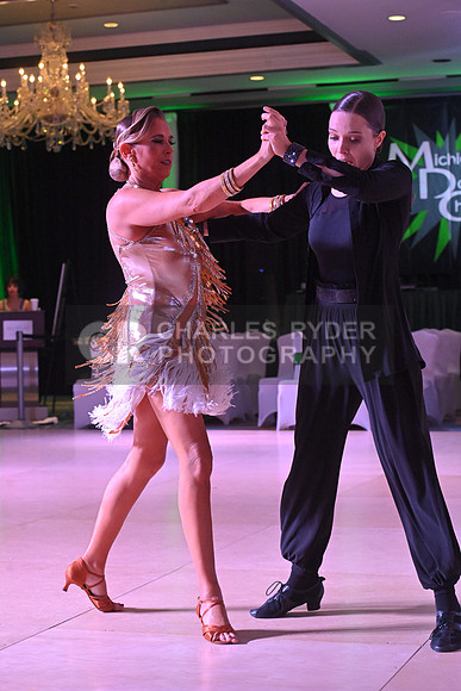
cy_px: 346
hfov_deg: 18.2
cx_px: 230
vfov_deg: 27.0
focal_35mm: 75
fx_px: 1440
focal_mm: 75
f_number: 7.1
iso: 5000
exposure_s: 1/400
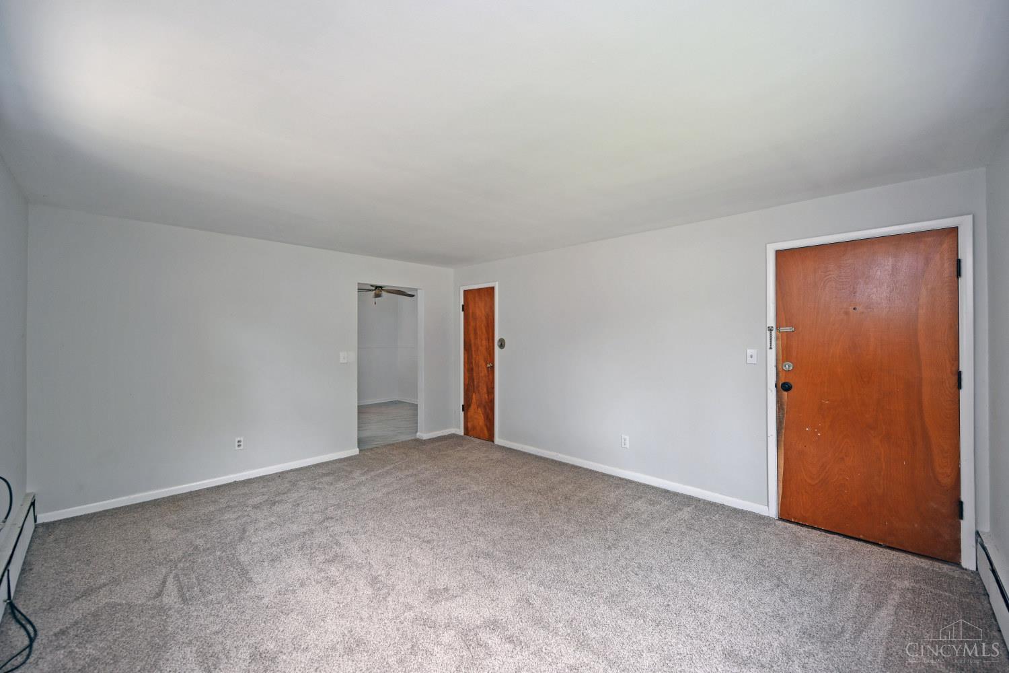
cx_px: 504
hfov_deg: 104.3
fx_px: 392
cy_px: 336
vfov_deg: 81.2
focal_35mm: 14
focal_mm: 14
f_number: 4
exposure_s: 1/60
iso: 280
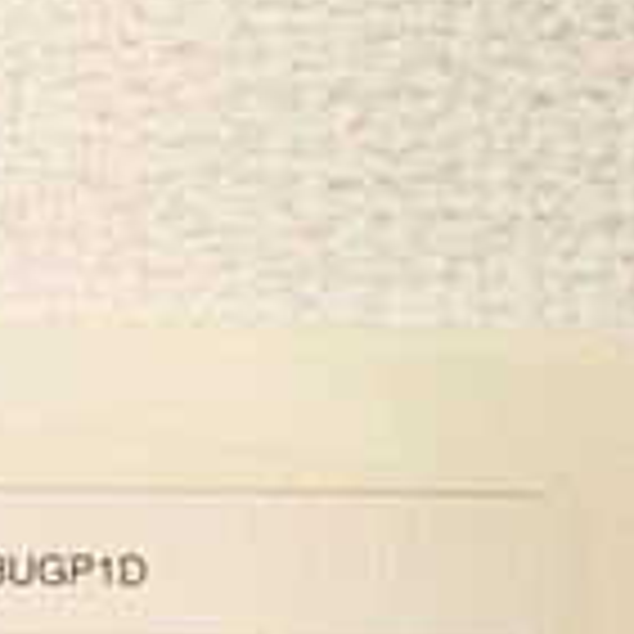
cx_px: 38
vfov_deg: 12.7
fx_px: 2694
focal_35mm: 130
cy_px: 958
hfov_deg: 13.3
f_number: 4.5
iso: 320
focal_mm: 24
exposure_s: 1/40
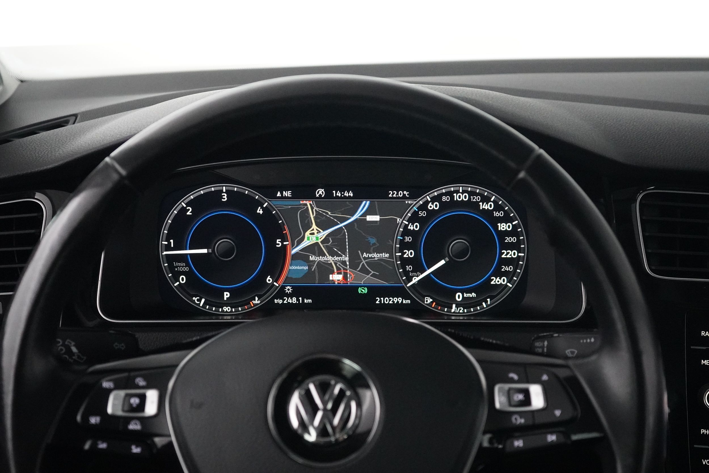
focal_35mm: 54
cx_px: 354
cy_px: 236
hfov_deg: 36.9
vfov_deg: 25.1
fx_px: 1063
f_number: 4
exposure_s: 1/50
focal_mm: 36
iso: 6400
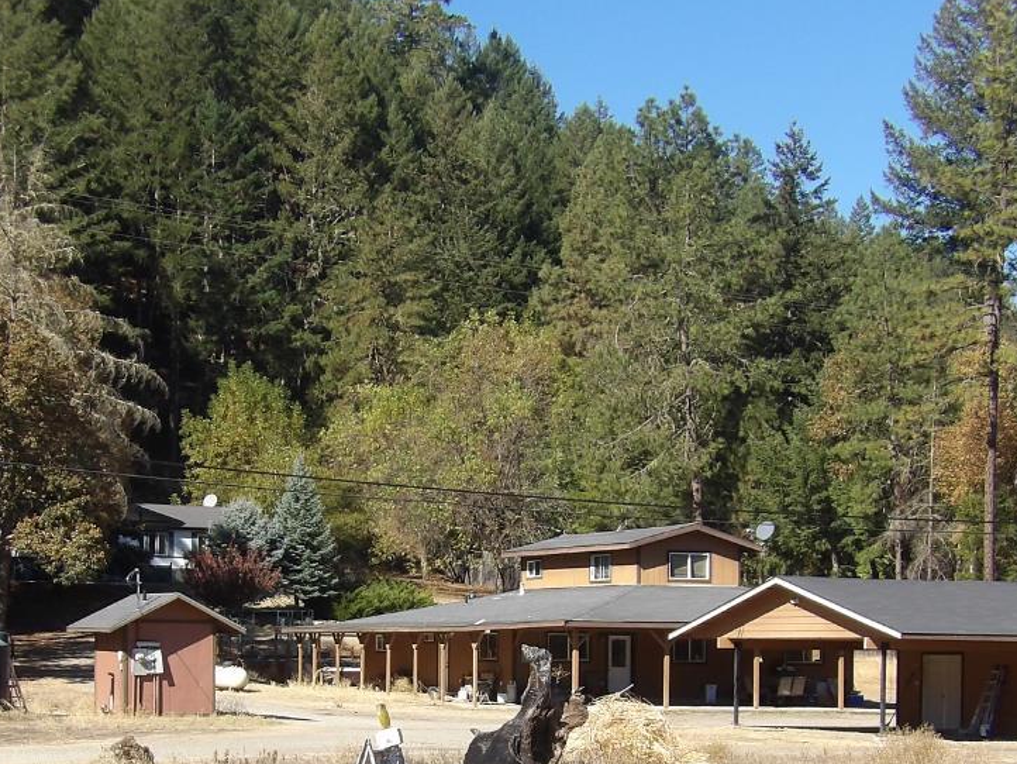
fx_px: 2381
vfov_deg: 18.0
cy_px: 645
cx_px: 503
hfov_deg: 24.1
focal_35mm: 81
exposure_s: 1/566
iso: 100
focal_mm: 7
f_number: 3.7
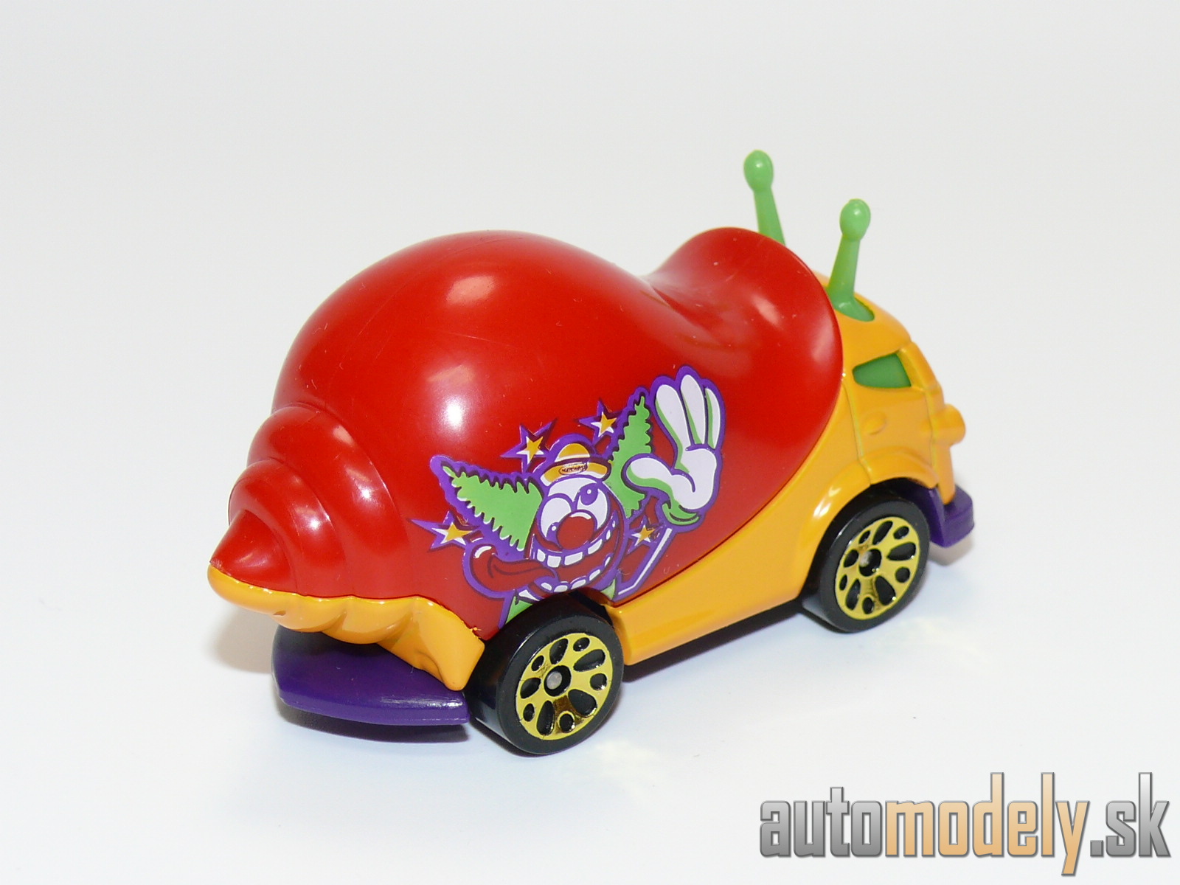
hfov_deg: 18.7
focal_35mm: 105
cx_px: 590
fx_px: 3579
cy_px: 442
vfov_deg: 14.1
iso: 100
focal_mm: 13.7
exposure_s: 1/30
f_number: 4
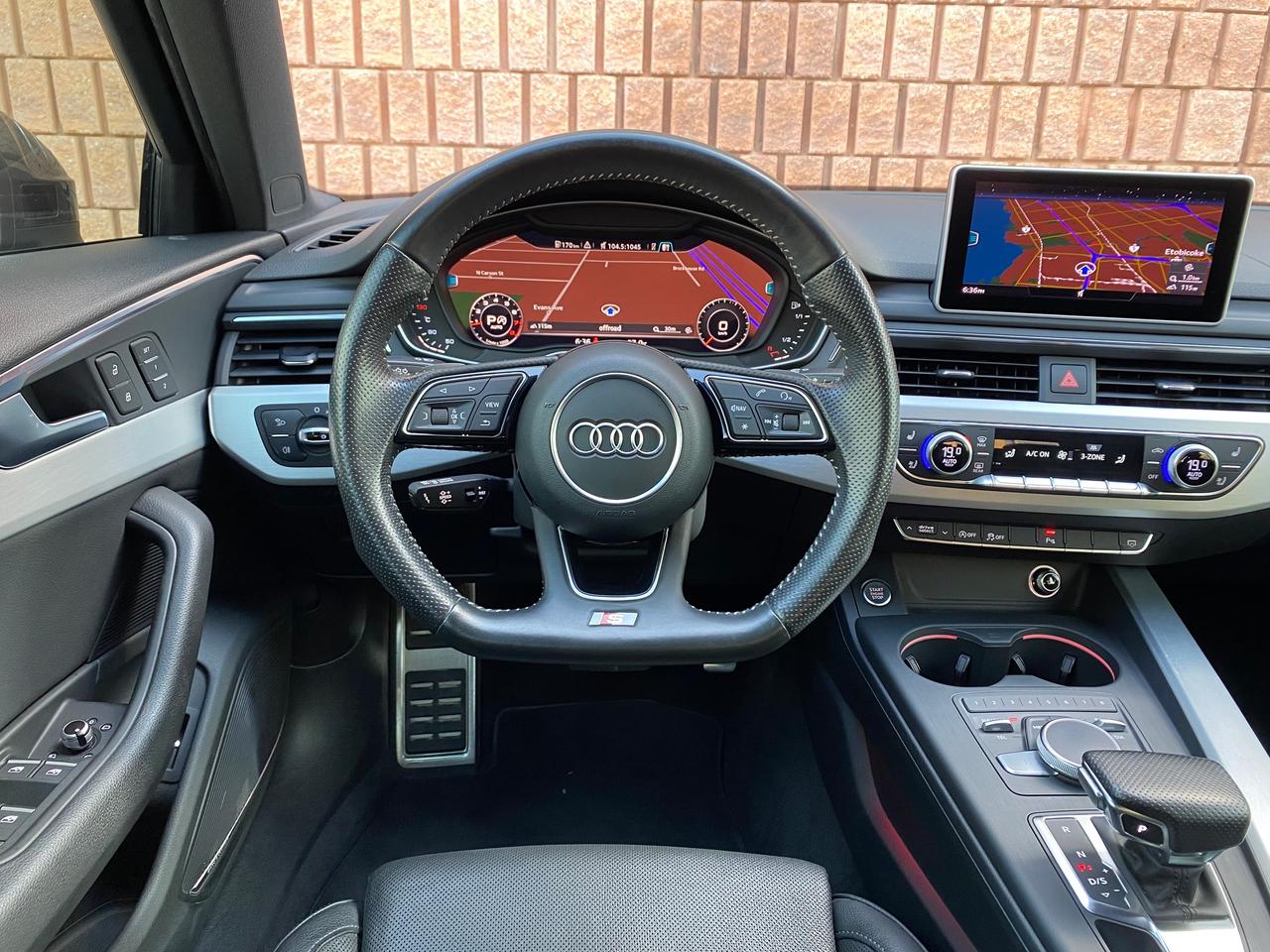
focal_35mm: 26
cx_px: 635
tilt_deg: -18.4
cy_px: 476
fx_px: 954
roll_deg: -1.5
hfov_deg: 67.3
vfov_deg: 53.1
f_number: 1.8
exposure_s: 1/54
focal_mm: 4.25
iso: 125
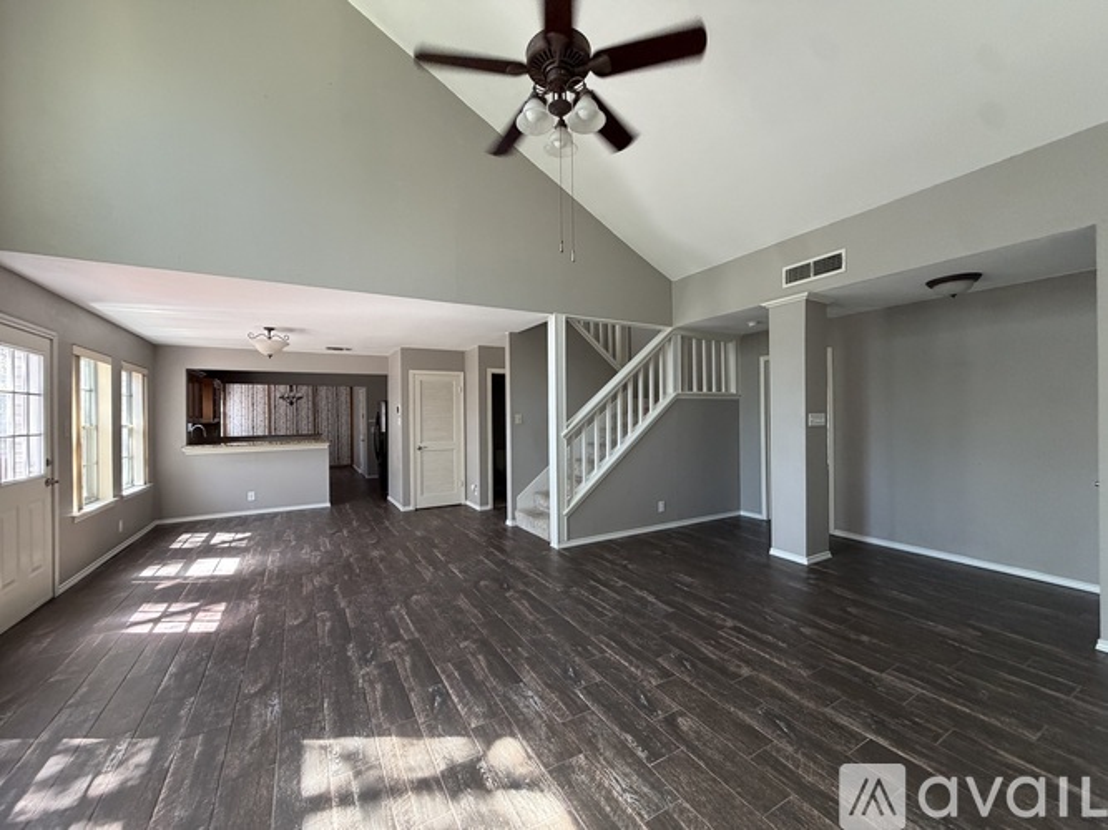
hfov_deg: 102.1
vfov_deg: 85.7
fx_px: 448
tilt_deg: +1.6
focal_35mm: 14
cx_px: 554
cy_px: 415
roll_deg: +1.4
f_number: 2.2
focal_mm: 2.22
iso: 320
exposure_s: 1/82
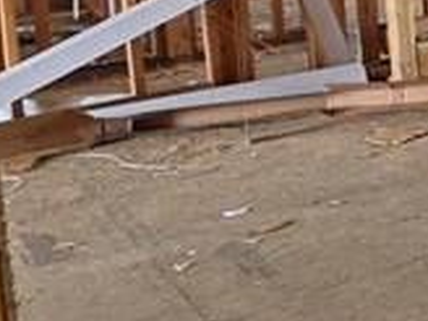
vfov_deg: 17.0
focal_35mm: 81
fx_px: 1002
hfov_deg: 13.3
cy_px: -112
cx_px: 1138
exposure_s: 1/120
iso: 160
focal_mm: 2.2
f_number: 1.9
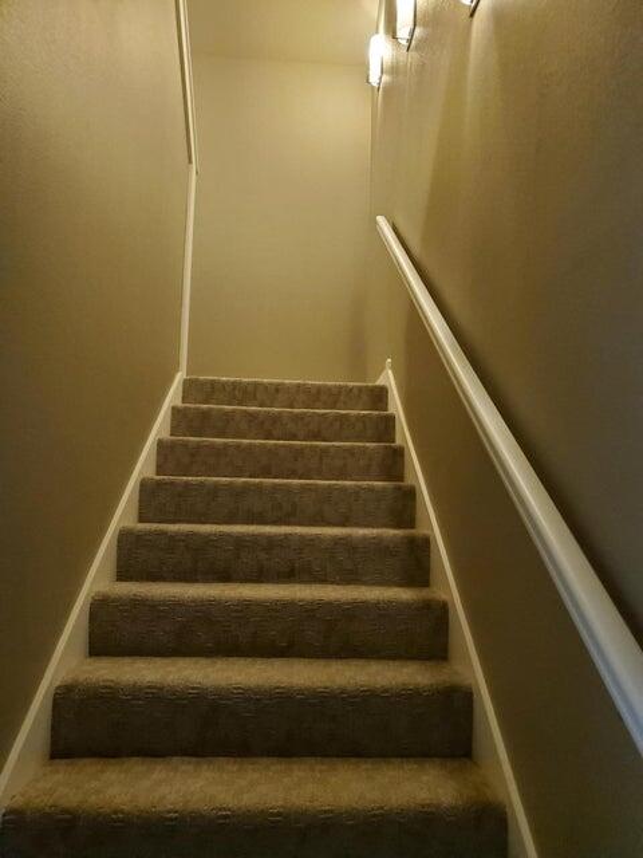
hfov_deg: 53.1
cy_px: 429
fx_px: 644
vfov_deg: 67.3
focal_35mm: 26
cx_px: 322
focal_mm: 4.3
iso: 640
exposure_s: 1/40
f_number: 1.5
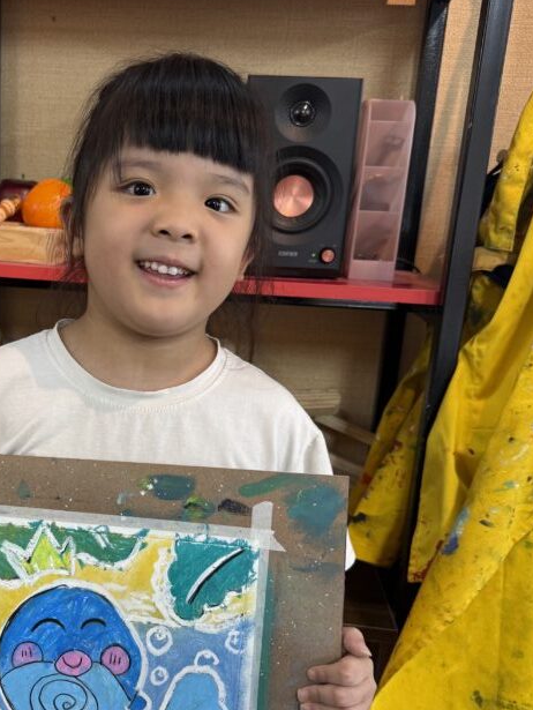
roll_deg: -2.9
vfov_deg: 47.7
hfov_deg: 35.8
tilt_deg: -14.0
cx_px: 120
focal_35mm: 39
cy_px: 401
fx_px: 800
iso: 125
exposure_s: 1/50
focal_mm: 6.76
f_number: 1.78
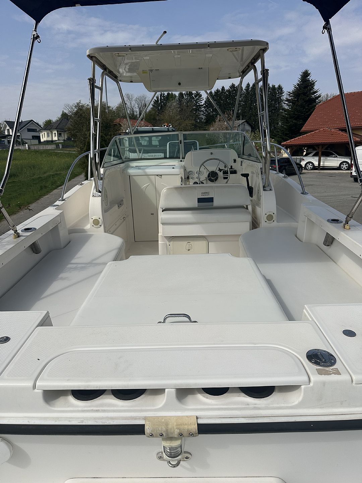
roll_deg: +0.6
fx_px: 335
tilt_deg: -13.2
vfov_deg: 71.6
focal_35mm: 24
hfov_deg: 56.8
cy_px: 242
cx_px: 181
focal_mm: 6.86
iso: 80
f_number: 1.78
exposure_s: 1/9709
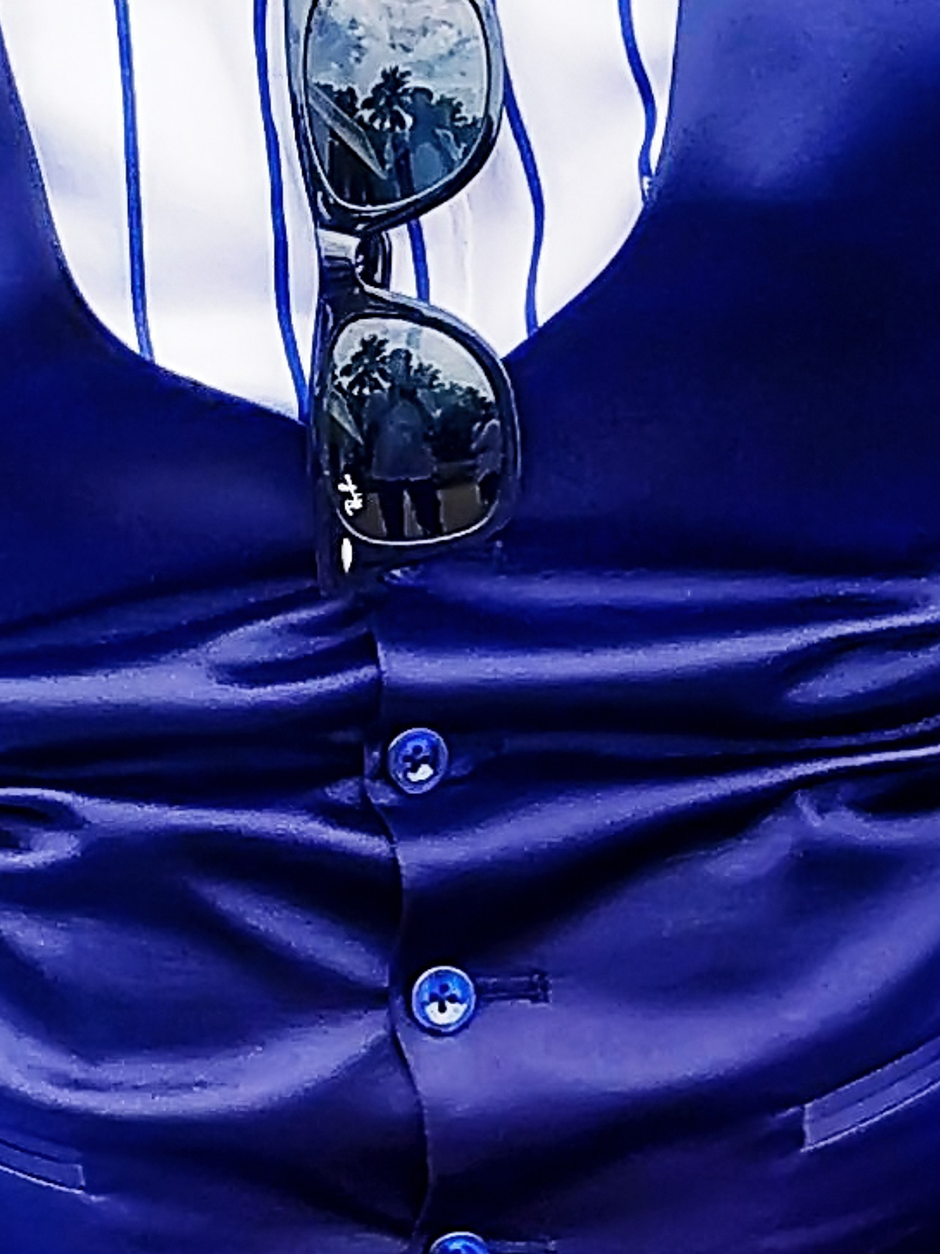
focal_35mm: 132
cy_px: 1194
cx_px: 849
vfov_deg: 14.7
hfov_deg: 11.2
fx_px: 4781
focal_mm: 3.94
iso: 160
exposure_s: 1/647
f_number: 1.9
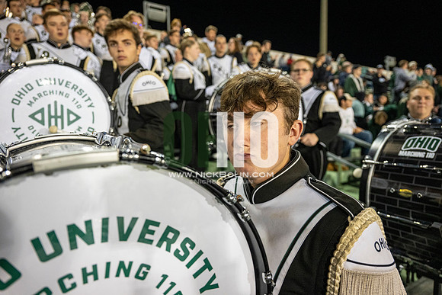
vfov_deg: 53.2
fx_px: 295
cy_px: 148
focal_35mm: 24
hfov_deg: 73.7
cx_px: 221
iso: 2000
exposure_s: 1/500
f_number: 3.2
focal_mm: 24
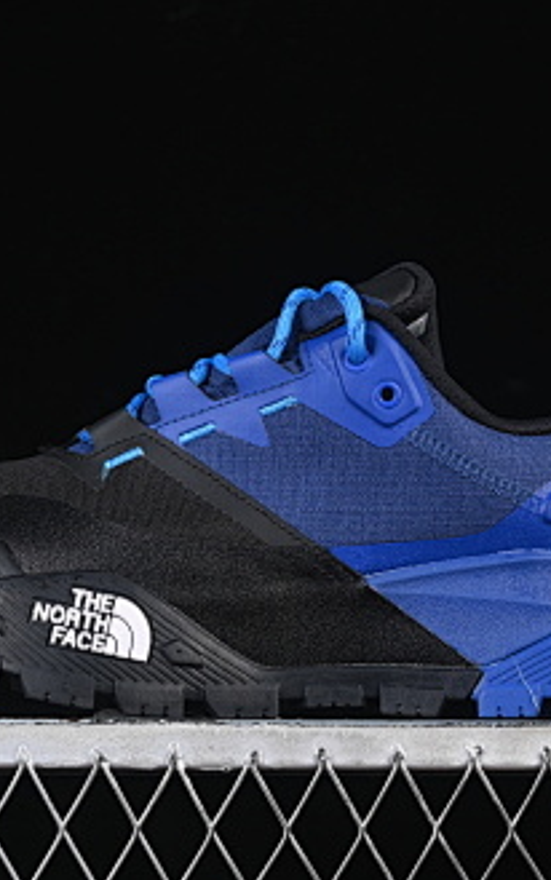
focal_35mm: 116
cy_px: 443
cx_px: 249
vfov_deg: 18.0
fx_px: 2783
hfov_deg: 11.3
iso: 160
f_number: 6.3
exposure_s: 1/60
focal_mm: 50
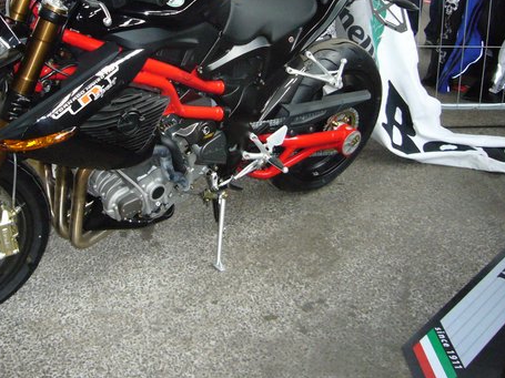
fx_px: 744
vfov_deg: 28.2
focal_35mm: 51
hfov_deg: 37.2
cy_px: 109
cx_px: 178
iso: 200
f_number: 2.8
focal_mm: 4.7
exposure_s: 1/30
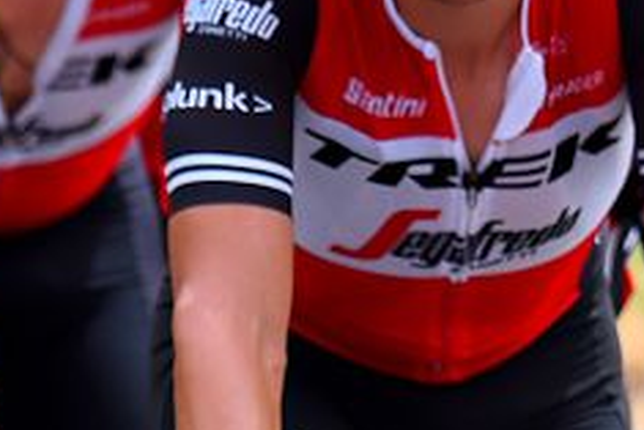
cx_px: 978
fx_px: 19797
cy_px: 482
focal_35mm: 1106
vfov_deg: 1.2
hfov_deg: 1.9
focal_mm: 260
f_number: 9
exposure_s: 1/1000
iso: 800
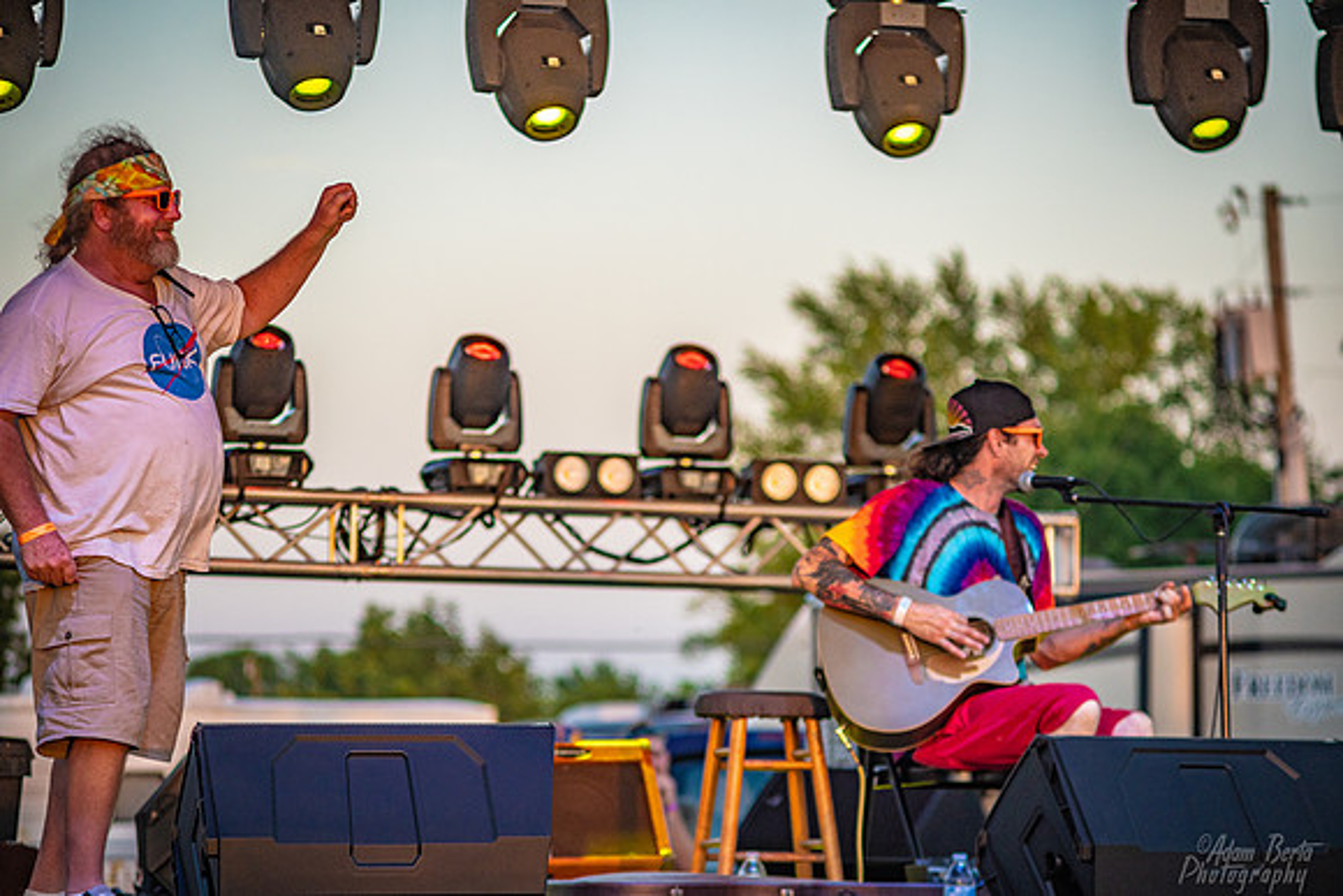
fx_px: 5597
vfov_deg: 9.2
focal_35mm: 150
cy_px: 448
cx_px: 672
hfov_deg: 13.7
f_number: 4
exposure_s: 1/640
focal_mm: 150
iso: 1000
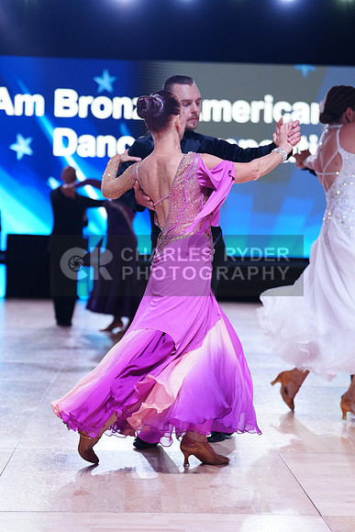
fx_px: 1109
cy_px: 266
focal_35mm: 75
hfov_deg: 18.2
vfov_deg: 27.0
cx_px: 178
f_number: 2.8
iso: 800
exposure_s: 1/500
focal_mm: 75
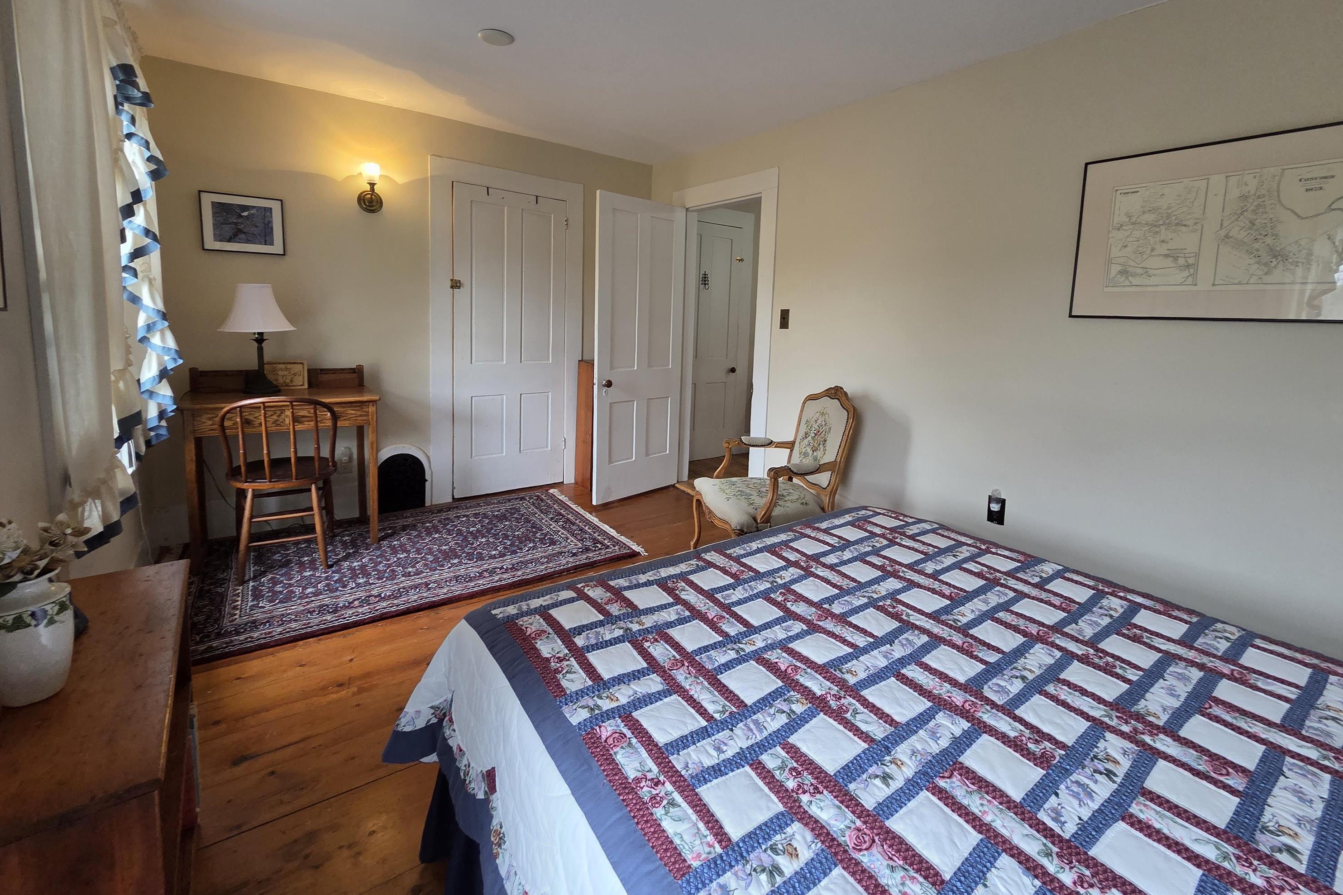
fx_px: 522
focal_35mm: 14
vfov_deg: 80.7
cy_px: 382
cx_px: 689
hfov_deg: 104.2
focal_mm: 2.2
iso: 250
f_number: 2.2
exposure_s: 1/60
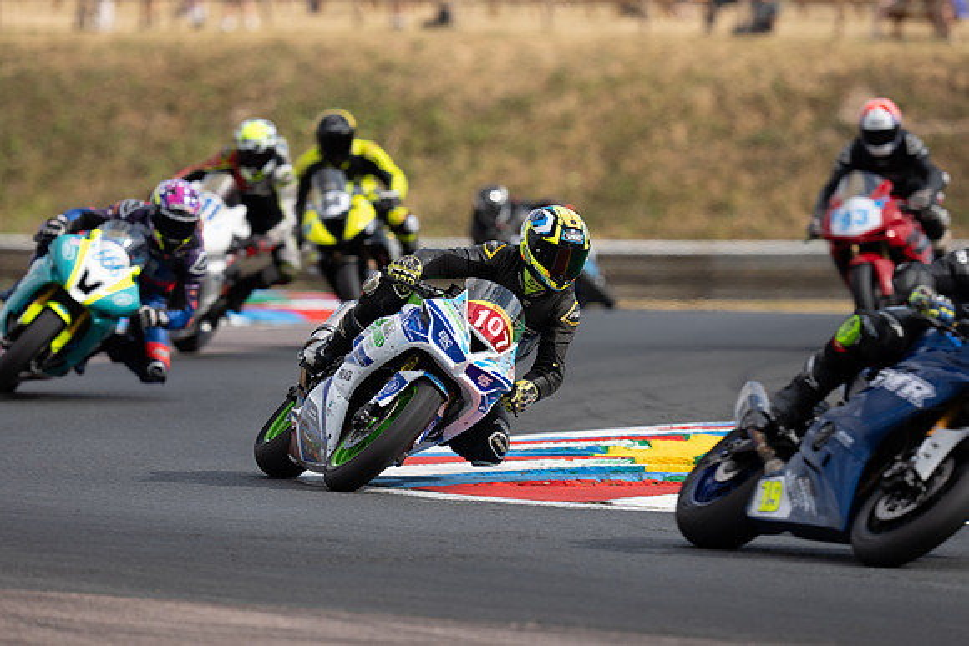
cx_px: 484
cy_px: 323
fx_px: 10769
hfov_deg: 5.2
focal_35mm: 400
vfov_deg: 3.4
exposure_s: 1/400
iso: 64
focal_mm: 400
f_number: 4.5
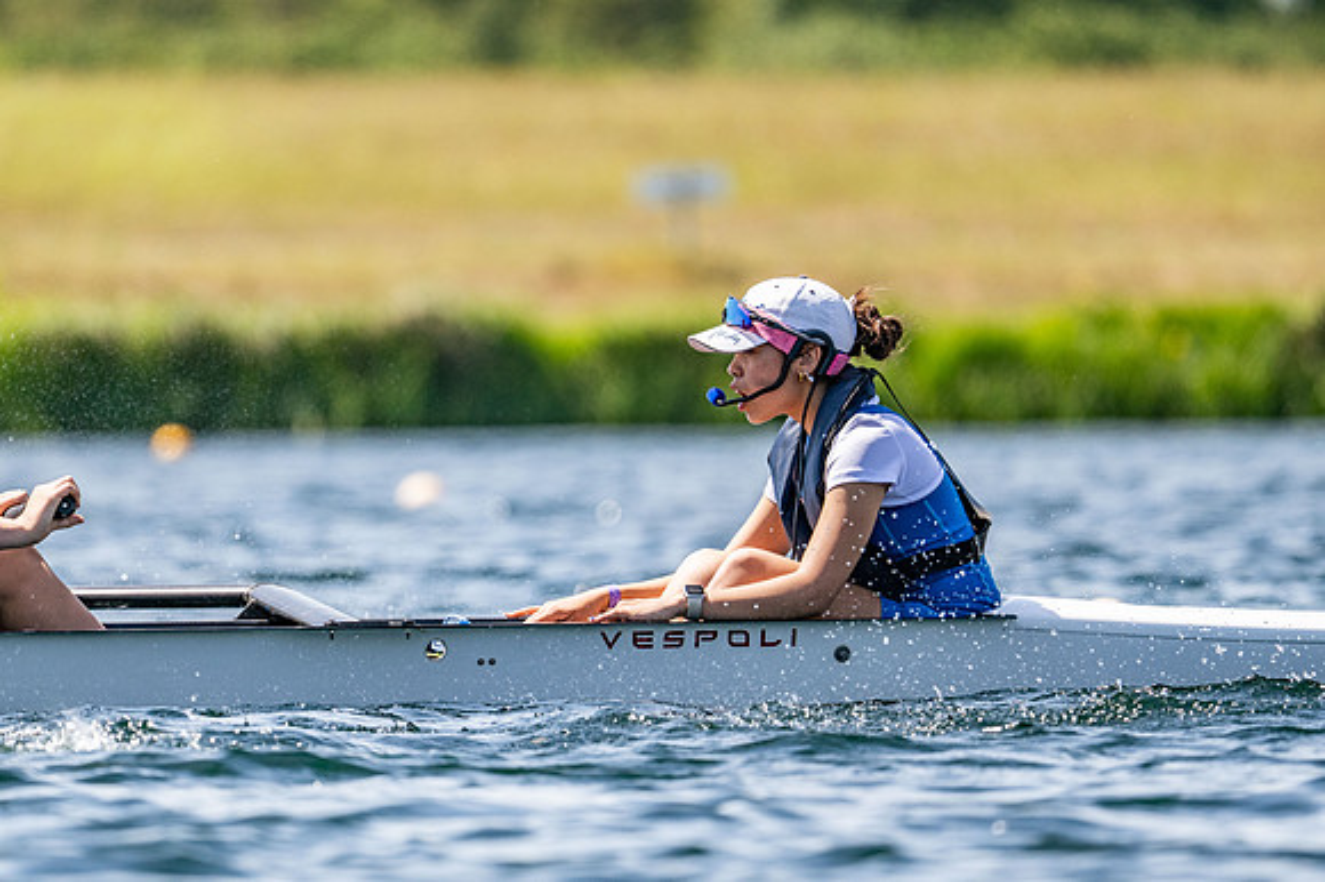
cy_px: 441
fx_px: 22070
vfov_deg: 2.3
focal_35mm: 600
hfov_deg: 3.4
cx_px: 662
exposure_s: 1/2500
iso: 250
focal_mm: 400
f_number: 4.5
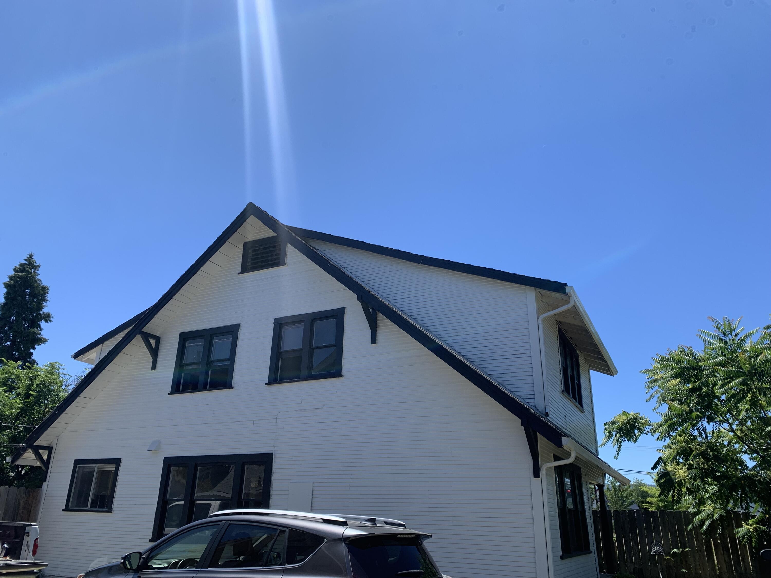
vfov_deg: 53.1
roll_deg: -1.8
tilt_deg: +21.8
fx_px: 579
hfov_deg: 67.3
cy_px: 289
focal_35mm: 26
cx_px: 386
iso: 25
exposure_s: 1/1718
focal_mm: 4.25
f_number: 1.8
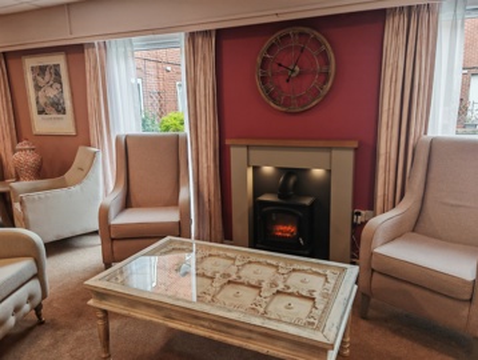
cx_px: 239
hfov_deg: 65.2
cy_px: 180
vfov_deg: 51.5
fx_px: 374
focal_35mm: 27
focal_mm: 6.67
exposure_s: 1/100
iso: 50
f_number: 1.9
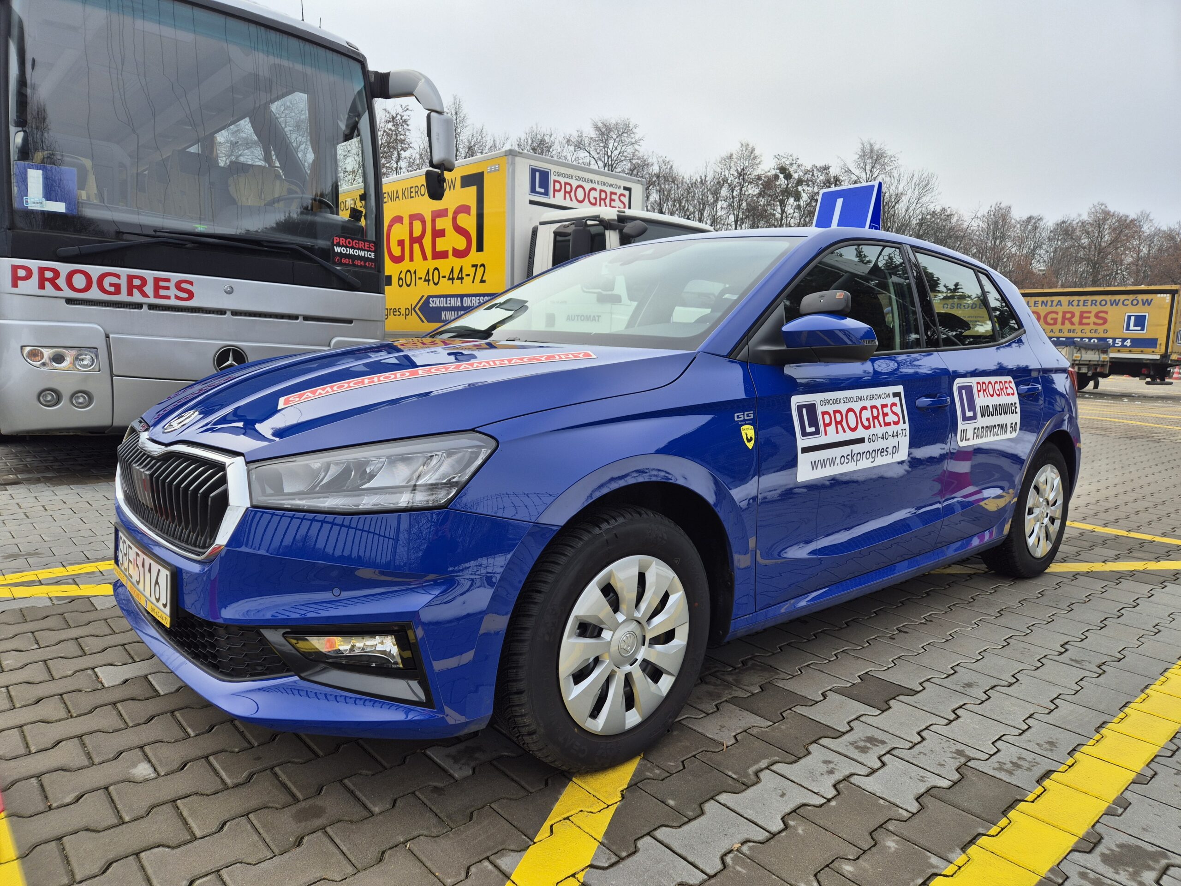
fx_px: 785
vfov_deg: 58.9
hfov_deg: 73.9
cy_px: 443
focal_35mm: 23
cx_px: 590
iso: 25
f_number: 1.8
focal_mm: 5.4
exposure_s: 1/512
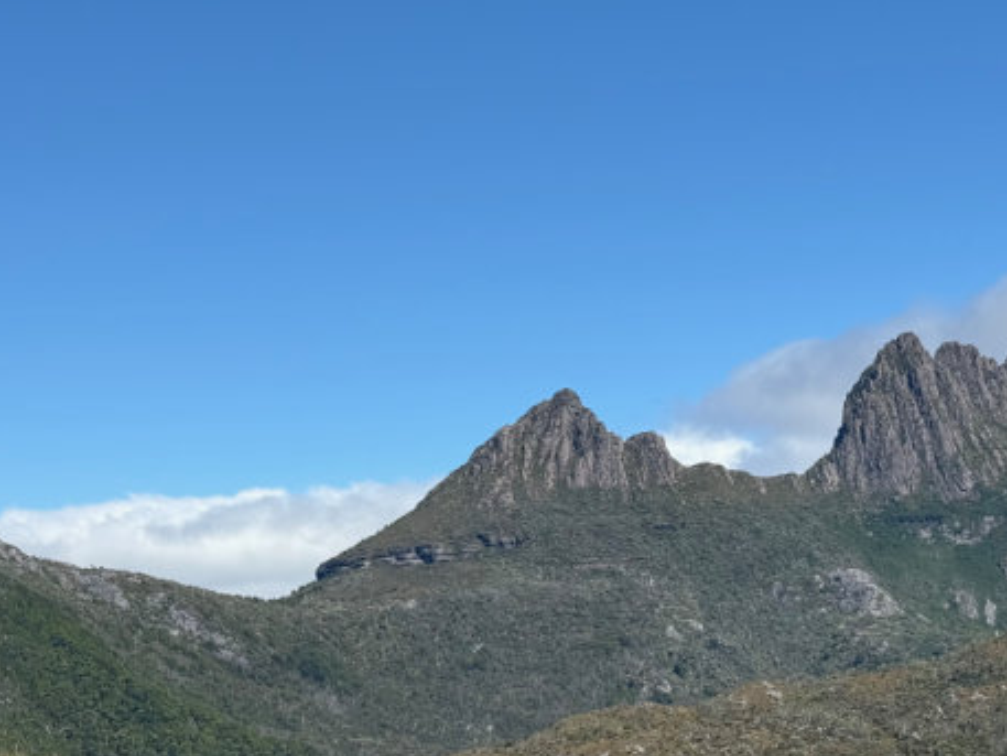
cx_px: 608
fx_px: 2444
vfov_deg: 17.4
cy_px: 644
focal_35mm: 84
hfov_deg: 23.2
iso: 64
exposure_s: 1/3704
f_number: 1.8
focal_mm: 6.8
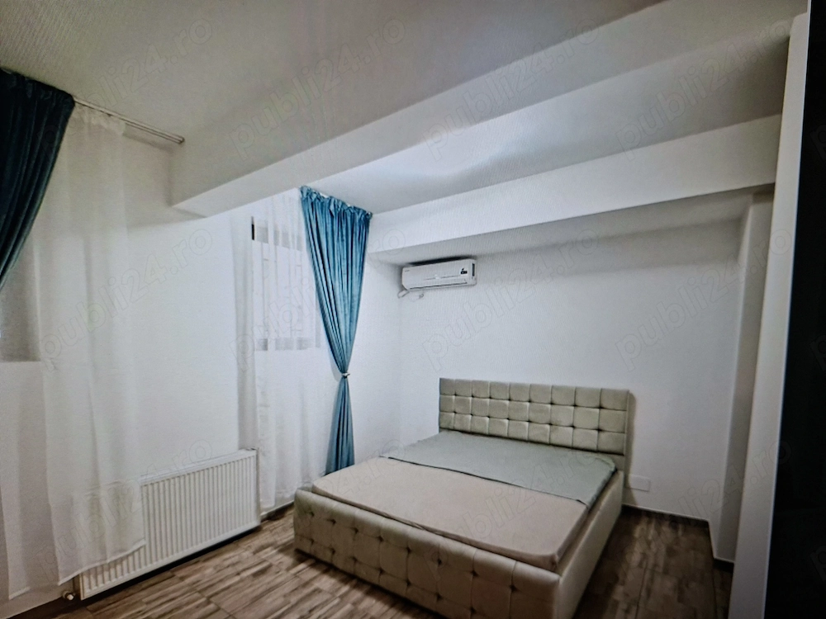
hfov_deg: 73.9
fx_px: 549
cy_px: 310
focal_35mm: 23
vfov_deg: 58.9
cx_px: 413
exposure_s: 1/100
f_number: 1.8
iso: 80
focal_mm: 5.54
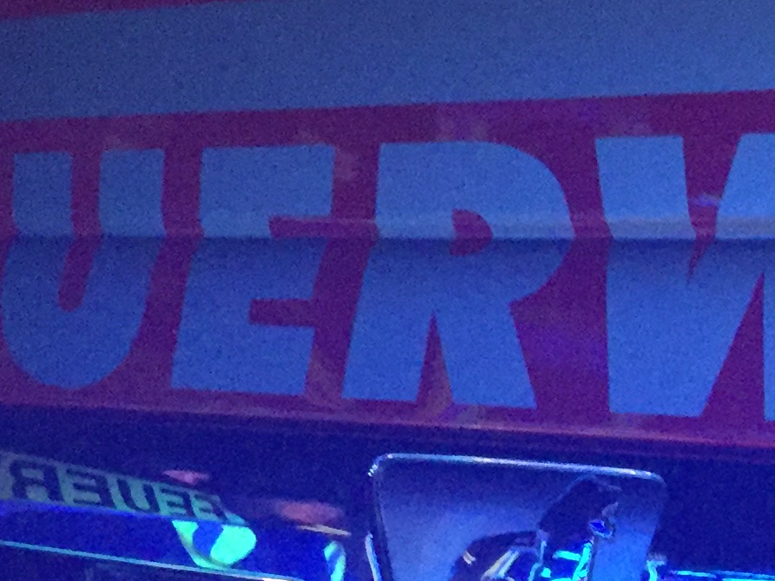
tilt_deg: -6.2
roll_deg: -2.0
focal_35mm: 106
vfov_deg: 13.7
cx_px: 1013
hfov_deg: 17.4
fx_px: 2373
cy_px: 603
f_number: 2.2
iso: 800
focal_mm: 4.15
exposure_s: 1/17
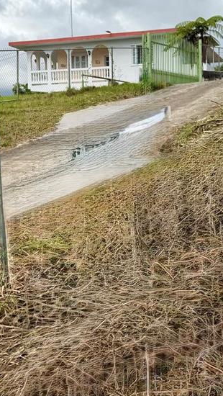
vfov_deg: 36.6
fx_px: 598
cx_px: 113
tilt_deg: -1.3
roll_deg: +1.5
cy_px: 184
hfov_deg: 21.1
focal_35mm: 57
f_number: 1.78
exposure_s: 1/6173
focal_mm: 6.76
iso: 80
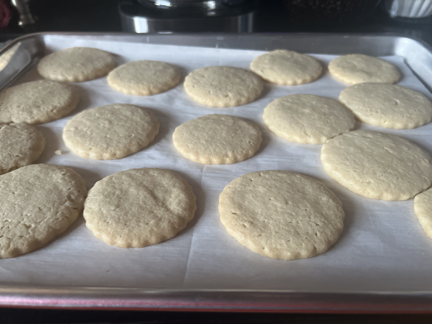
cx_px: 216
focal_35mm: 26
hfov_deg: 67.3
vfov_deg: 53.1
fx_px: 324
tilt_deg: -40.1
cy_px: 162
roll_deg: +0.9
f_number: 1.5
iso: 500
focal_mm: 5.7
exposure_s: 1/57
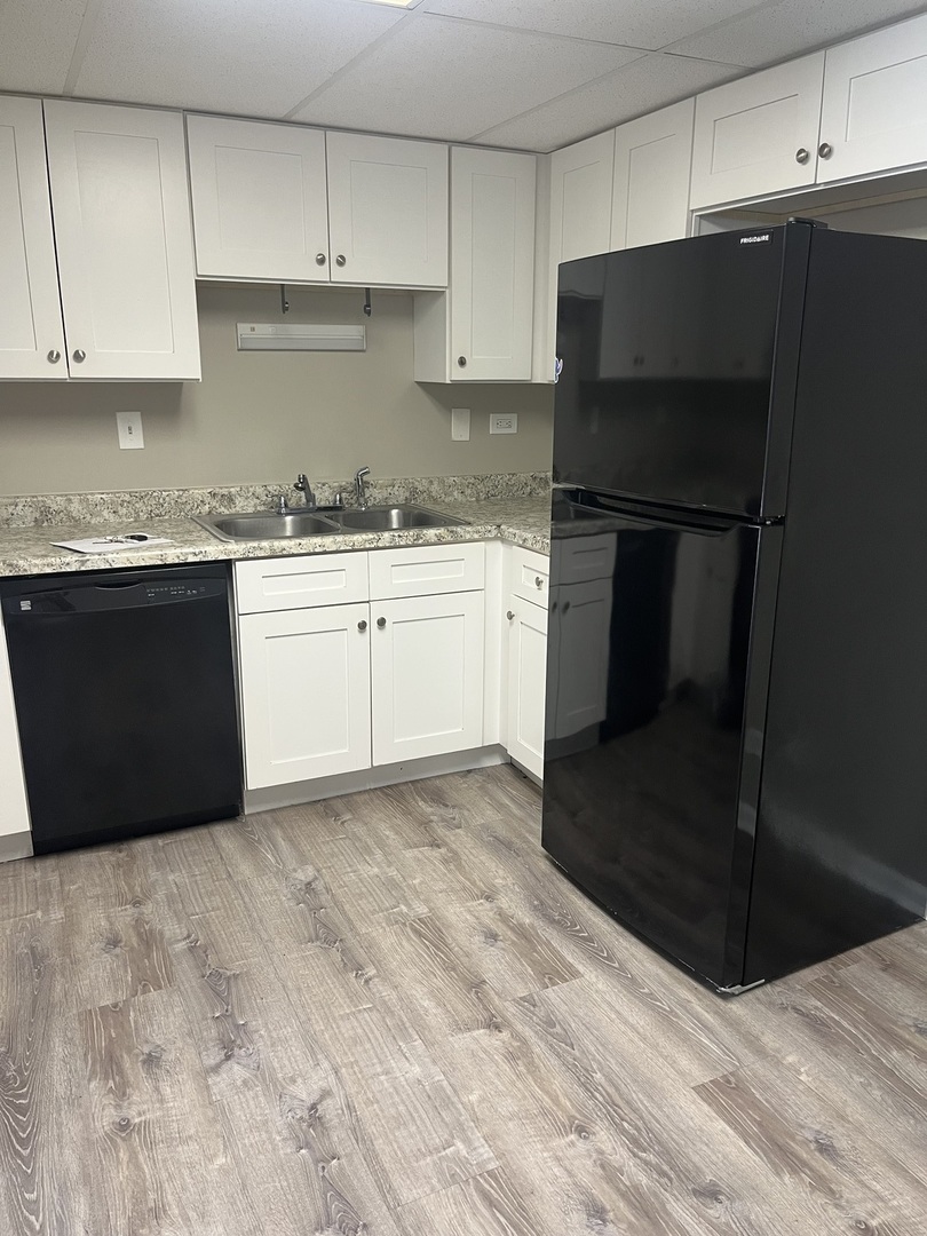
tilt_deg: -14.0
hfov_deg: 53.1
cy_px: 618
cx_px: 464
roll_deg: +0.4
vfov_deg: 67.3
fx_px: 928
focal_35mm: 26
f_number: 1.6
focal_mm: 5.1
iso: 125
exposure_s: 1/75
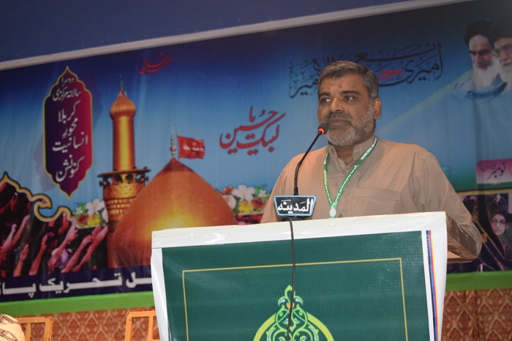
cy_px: 170
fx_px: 1023
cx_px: 256
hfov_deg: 28.1
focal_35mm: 72
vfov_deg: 18.9
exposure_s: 1/60
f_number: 5.3
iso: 2200
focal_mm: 48
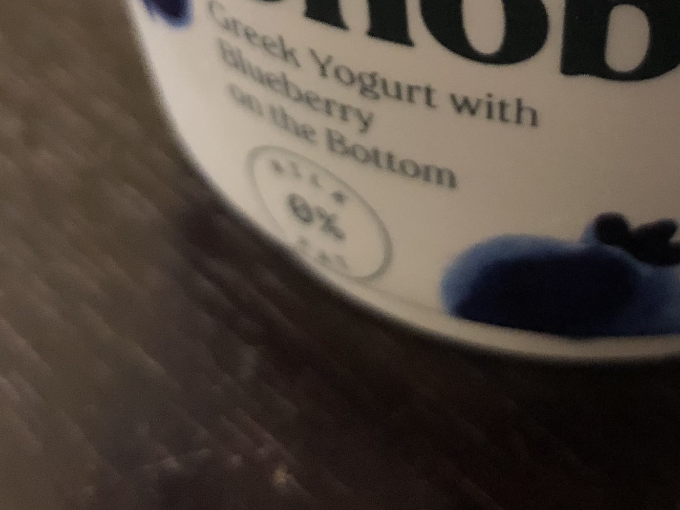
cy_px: -98
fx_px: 1670
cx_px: 491
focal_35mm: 85
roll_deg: -1.3
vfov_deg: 16.6
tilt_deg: -33.3
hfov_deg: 22.8
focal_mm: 4
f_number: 1.8
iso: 80
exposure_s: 1/15
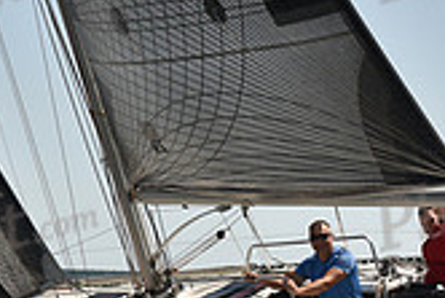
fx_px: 3031
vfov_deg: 5.6
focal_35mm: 245
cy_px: 358
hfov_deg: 8.4
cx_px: 239
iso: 250
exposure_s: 1/1250
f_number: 5
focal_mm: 70
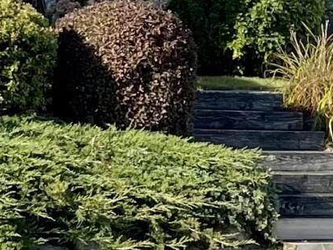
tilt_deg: -16.2
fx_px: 1799
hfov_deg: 10.6
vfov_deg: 7.5
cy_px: 556
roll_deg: -3.0
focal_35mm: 187
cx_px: 95
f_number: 1.6
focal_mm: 5.1
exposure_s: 1/1715
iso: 32
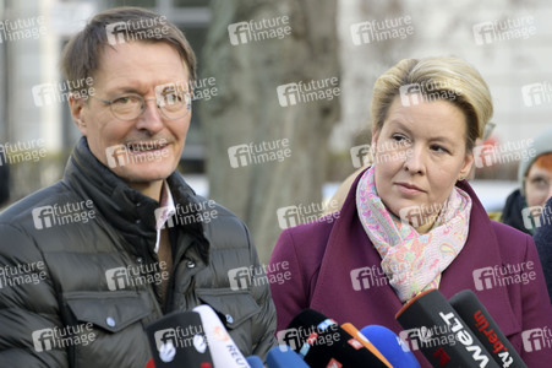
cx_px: 276
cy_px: 184
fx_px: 3524
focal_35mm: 230
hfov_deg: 9.0
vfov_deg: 6.0
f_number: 7.1
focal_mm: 230
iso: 2000
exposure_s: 1/400
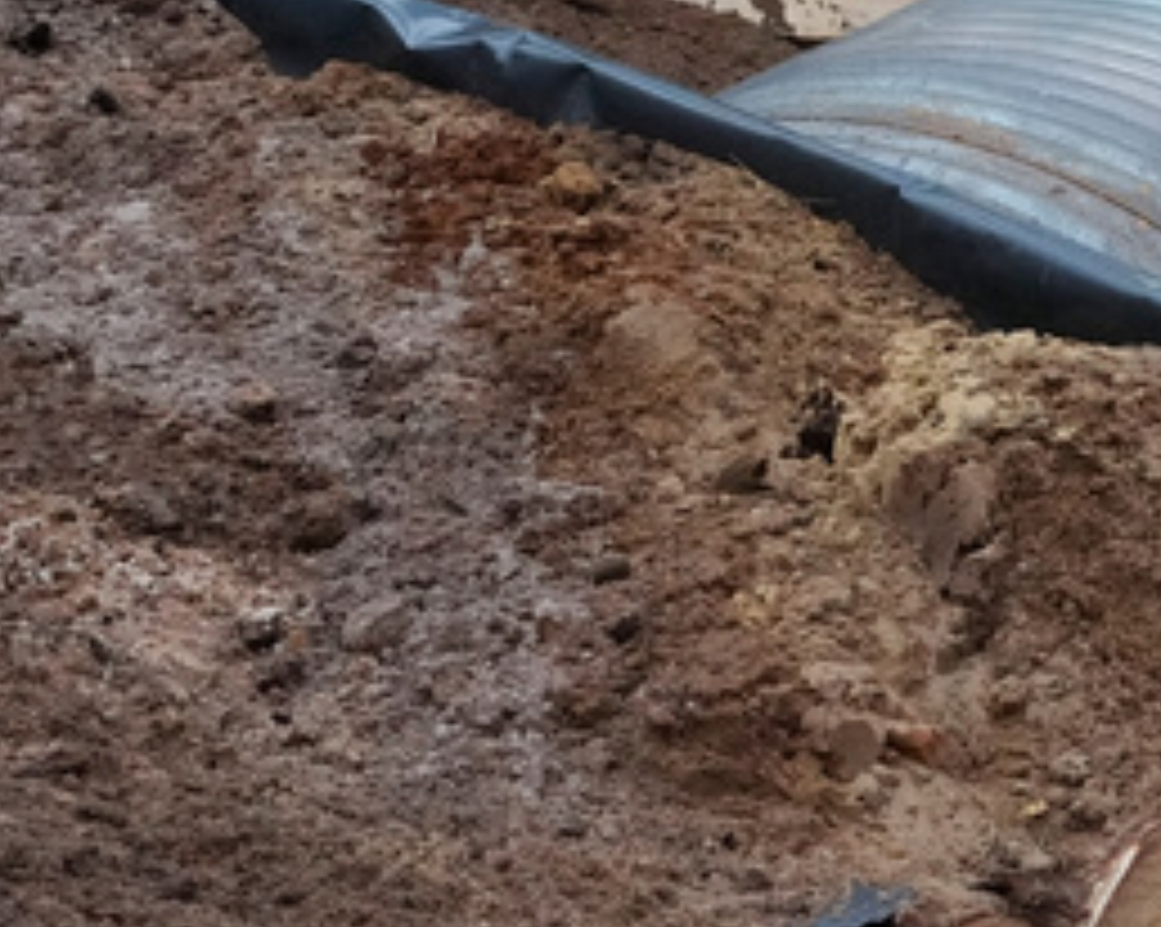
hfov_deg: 16.6
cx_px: 1611
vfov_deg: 14.0
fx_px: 3708
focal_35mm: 108
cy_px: -18
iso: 8000
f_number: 11
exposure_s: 1/1000
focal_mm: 29
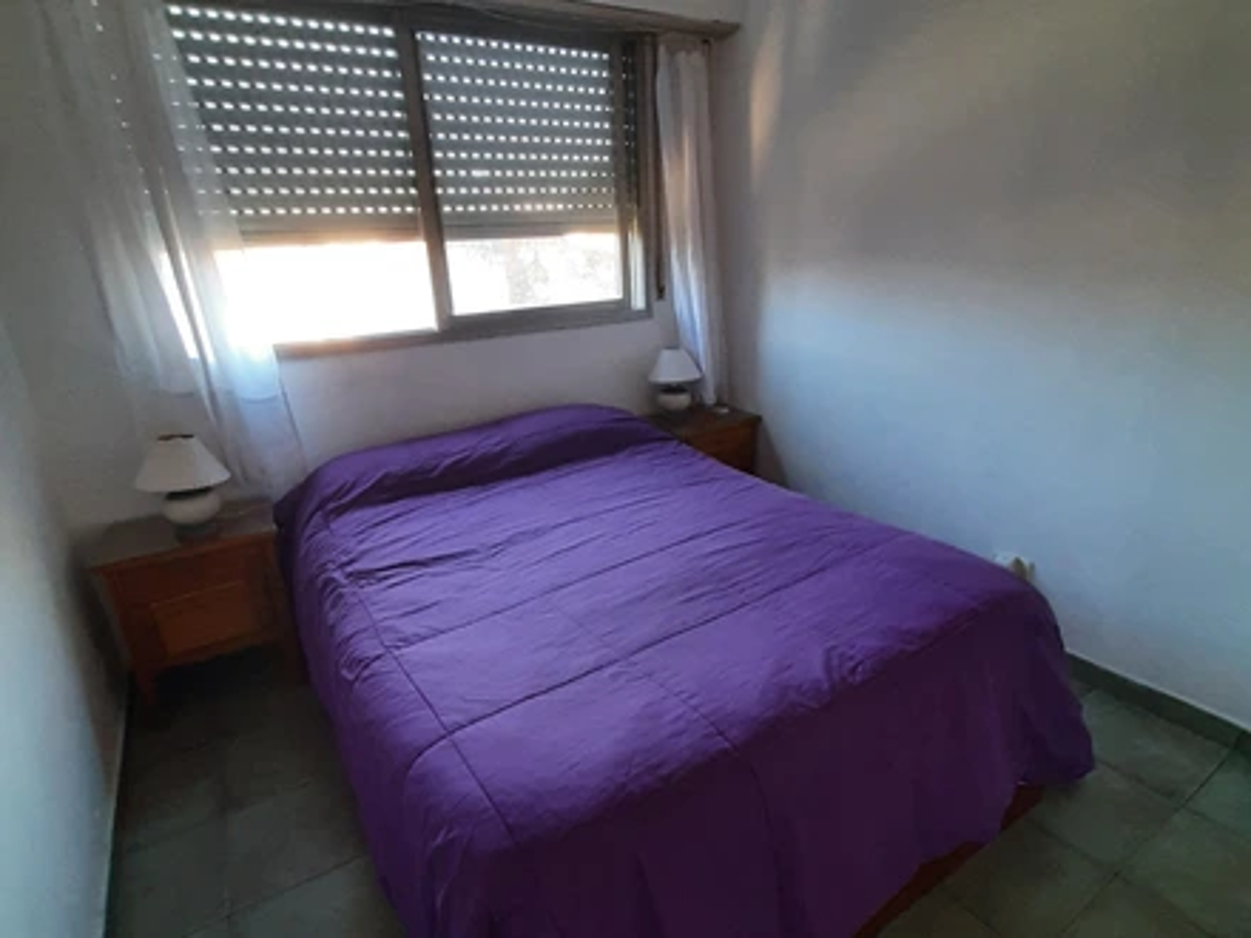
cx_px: 626
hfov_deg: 106.2
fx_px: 470
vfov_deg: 89.9
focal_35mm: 13
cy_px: 469
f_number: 2.2
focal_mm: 1.42
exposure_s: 1/50
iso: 200
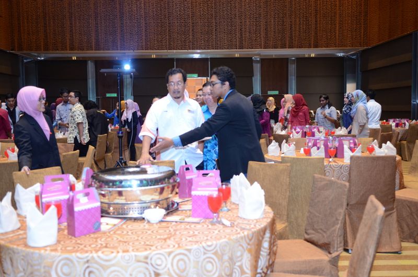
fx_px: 452
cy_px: 138
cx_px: 209
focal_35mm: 39
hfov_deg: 49.6
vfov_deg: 34.1
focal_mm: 26
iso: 1250
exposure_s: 1/60
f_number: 2.8
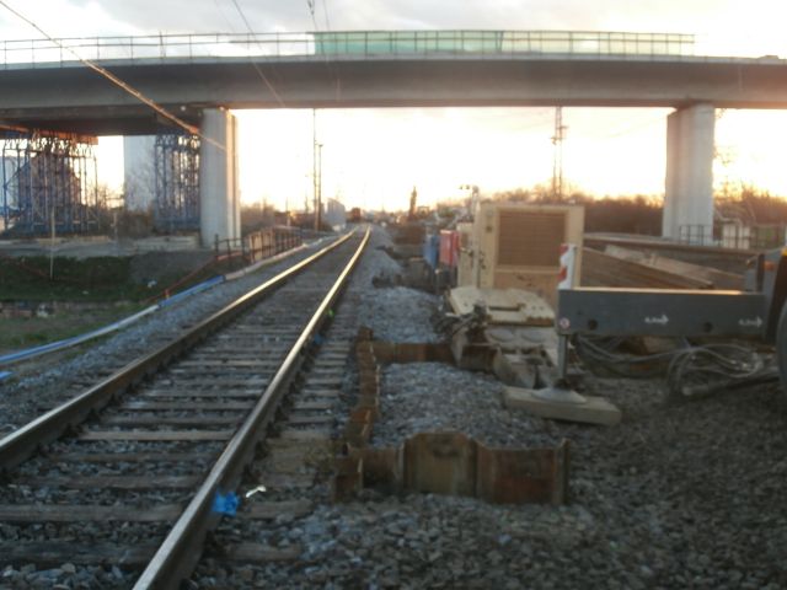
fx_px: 864
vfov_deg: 37.7
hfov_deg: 49.0
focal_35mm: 38
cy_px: 295
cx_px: 394
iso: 100
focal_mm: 6.67
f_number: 3.9
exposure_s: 1/40
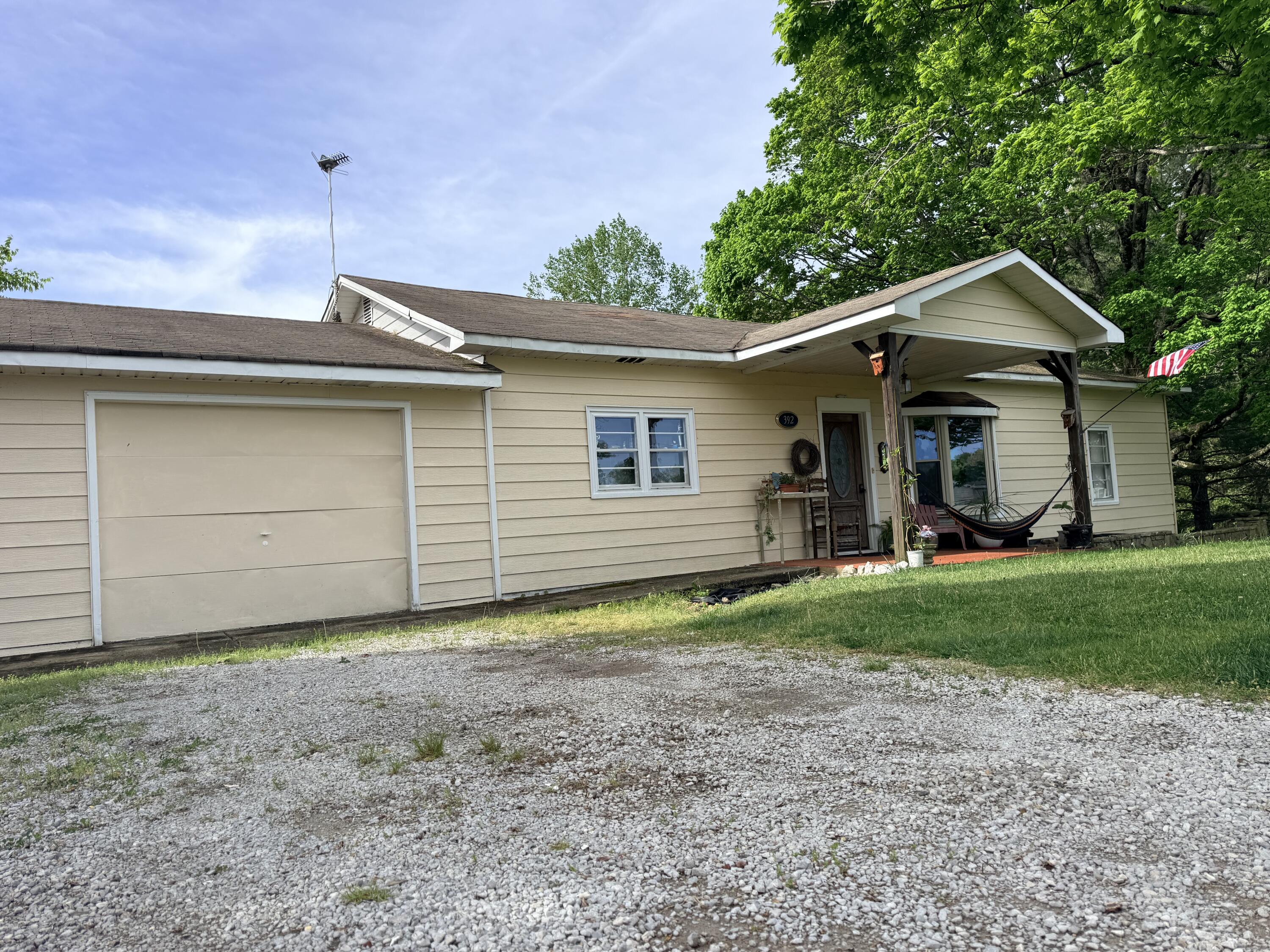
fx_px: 881
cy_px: 476
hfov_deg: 71.6
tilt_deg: +3.4
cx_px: 635
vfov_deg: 56.8
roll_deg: +3.7
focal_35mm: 24
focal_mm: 6.76
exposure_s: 1/3425
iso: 80
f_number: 1.78
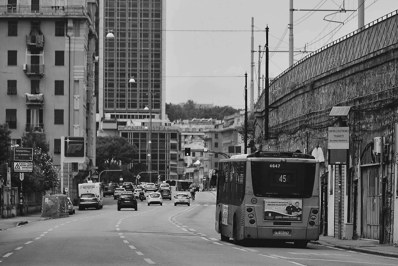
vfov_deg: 8.6
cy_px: 108
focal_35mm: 160
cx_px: 216
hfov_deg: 12.8
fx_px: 1770
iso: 250
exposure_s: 1/3200
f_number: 4
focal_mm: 120
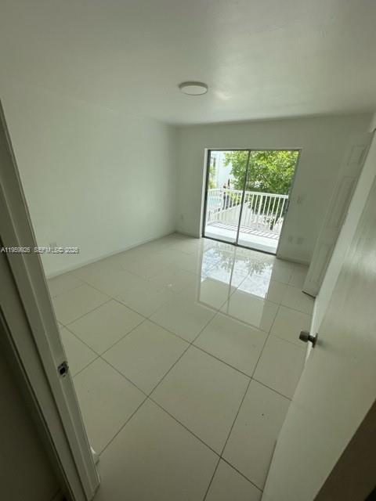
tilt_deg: -21.4
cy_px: 250
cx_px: 188
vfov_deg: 102.1
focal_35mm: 14
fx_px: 203
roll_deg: -2.3
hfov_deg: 85.7
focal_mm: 2.22
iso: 40
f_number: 2.2
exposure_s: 1/836
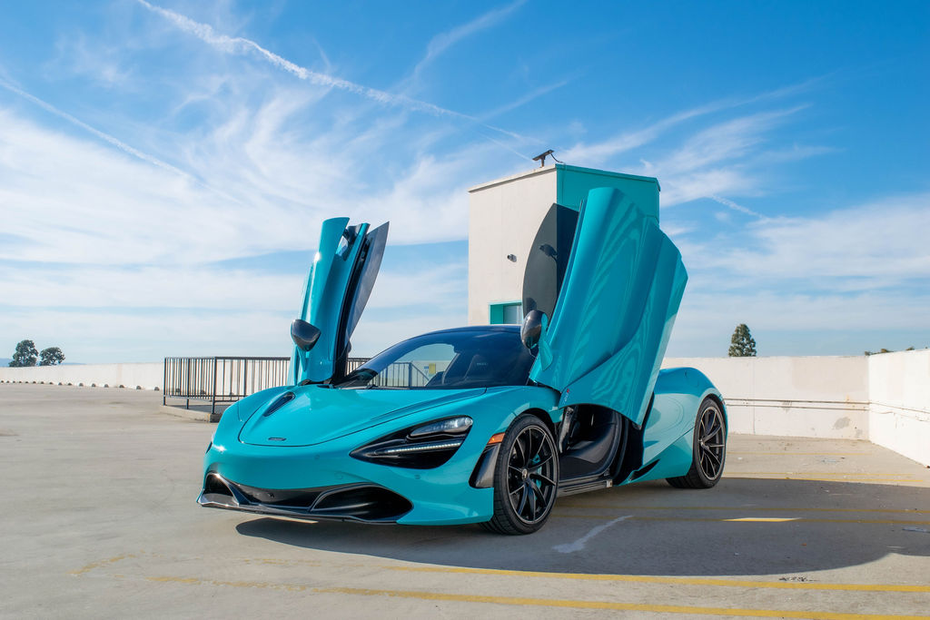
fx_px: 1046
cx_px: 465
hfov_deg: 47.9
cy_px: 310
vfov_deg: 33.0
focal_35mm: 40
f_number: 11
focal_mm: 27
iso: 200
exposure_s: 1/500
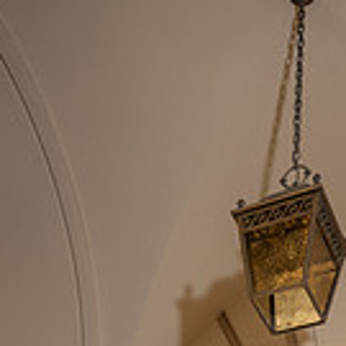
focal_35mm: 68
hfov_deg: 25.0
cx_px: 267
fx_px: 769
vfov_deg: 20.5
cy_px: 559
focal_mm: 24
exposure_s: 1/200
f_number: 5
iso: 200
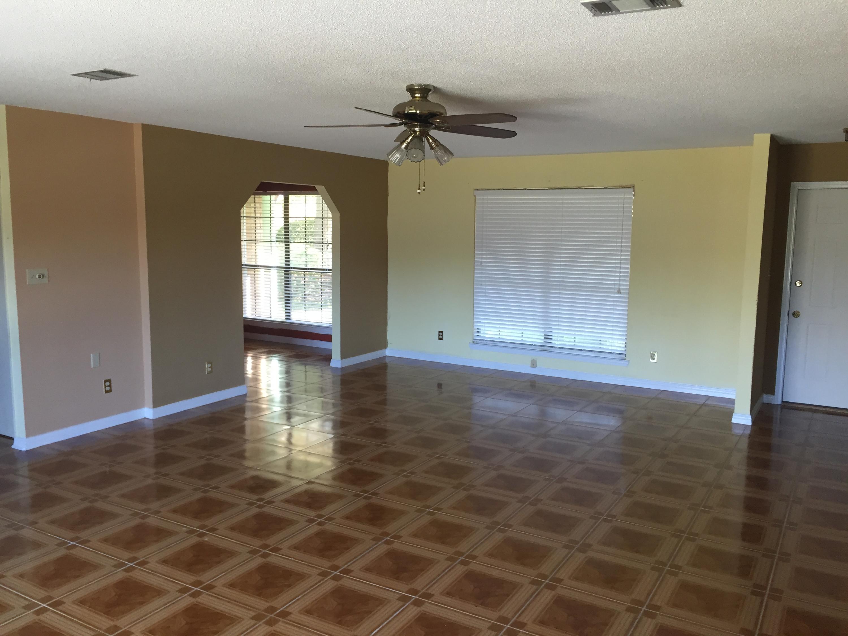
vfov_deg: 48.2
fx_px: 710
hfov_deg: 61.7
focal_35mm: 29
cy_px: 318
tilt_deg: -8.7
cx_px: 424
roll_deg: -1.5
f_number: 2.2
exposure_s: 1/30
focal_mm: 4.15
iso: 64
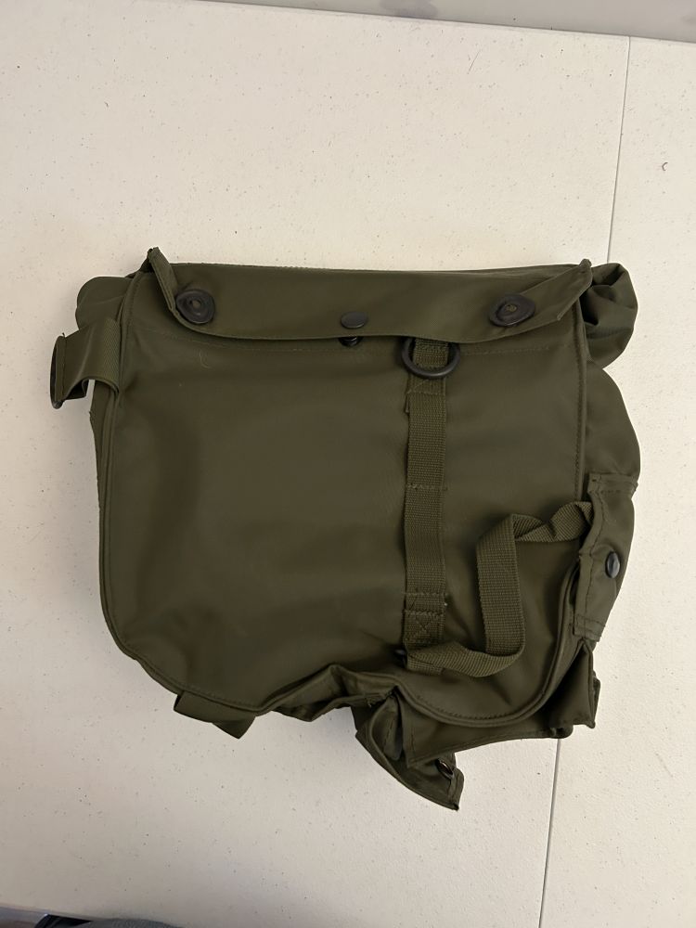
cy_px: 464
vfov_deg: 67.3
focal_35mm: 26
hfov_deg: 53.1
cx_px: 348
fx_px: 697
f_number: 1.5
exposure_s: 1/60
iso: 500
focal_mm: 5.7
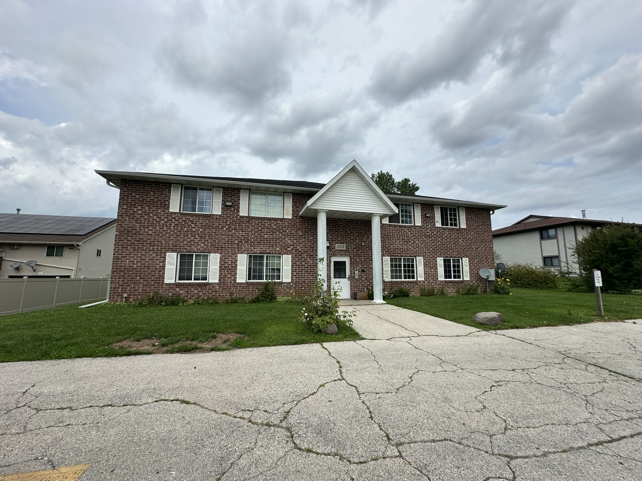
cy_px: 240
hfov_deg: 102.1
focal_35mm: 14
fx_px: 260
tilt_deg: +8.0
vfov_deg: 85.7
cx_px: 321
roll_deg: +0.3
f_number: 2.2
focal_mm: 2.22
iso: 50
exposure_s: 1/2398
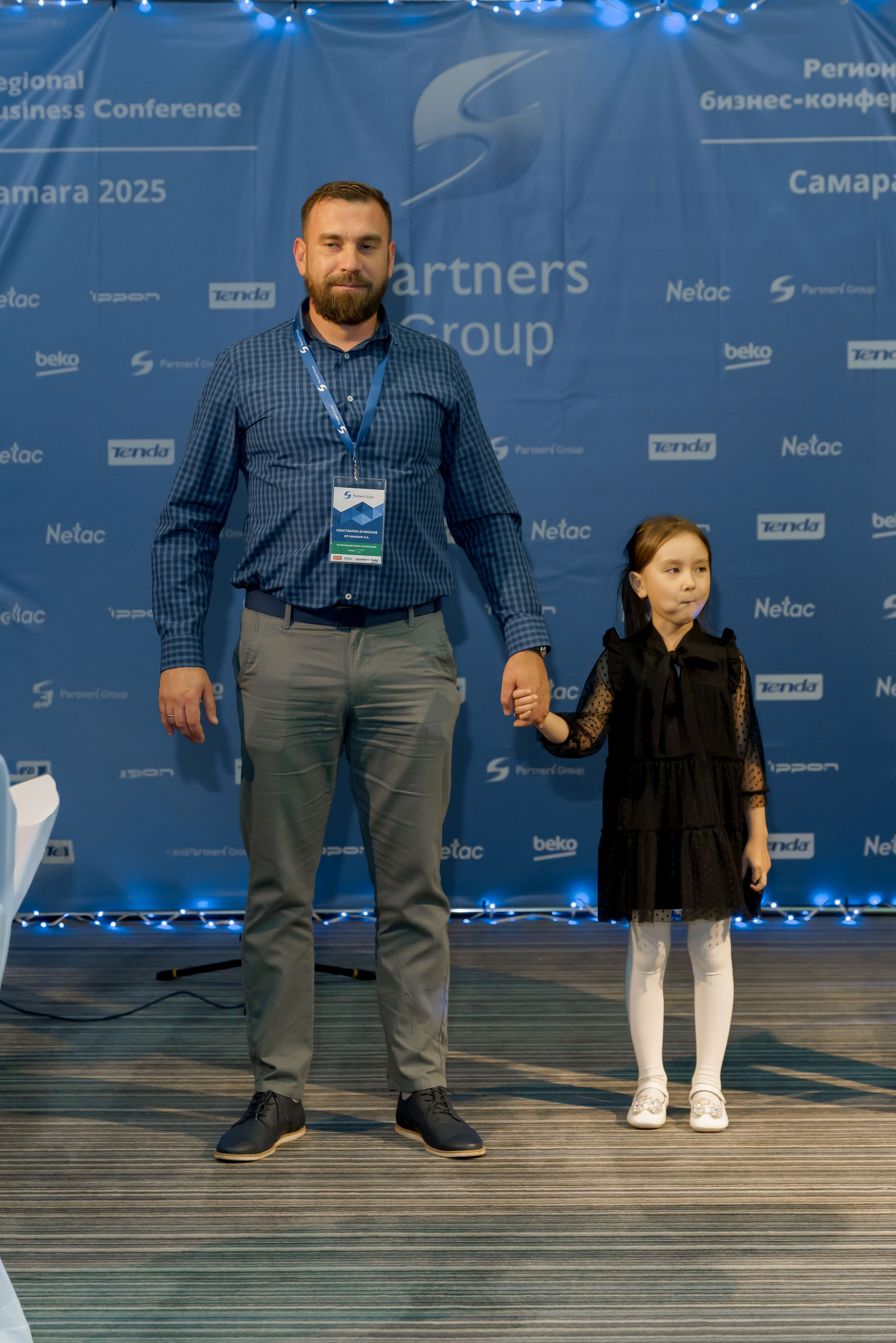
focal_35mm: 79
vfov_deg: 25.7
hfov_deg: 17.3
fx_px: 2949
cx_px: 448
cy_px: 672
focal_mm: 79
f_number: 5
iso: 3200
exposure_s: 1/125
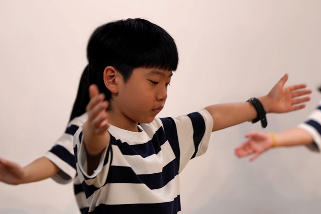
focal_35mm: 177
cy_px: 111
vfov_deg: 7.8
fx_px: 1578
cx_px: 155
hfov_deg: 11.6
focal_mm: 138
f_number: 4
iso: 400
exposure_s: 1/160
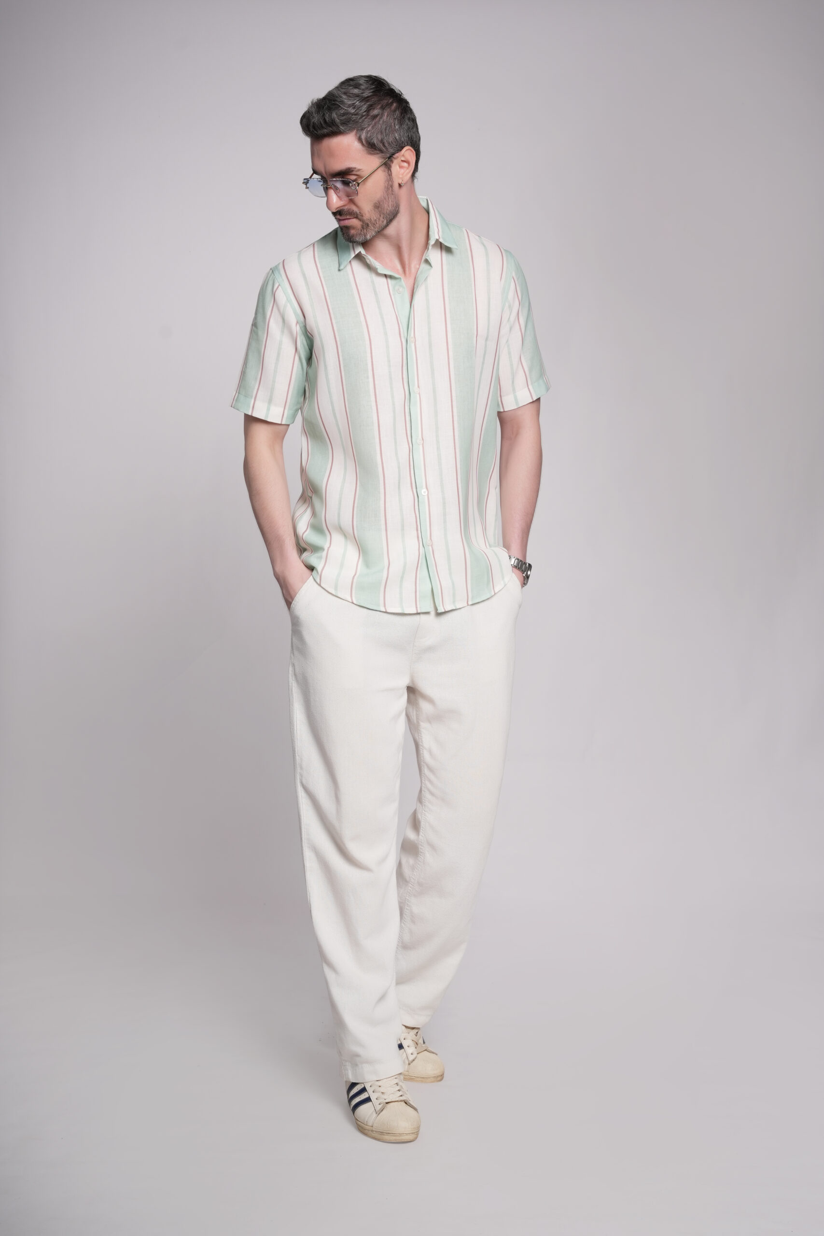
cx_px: 412
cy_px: 618
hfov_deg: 24.8
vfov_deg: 36.5
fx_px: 1874
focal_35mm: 55
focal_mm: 54.6
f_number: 8
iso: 200
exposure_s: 1/160
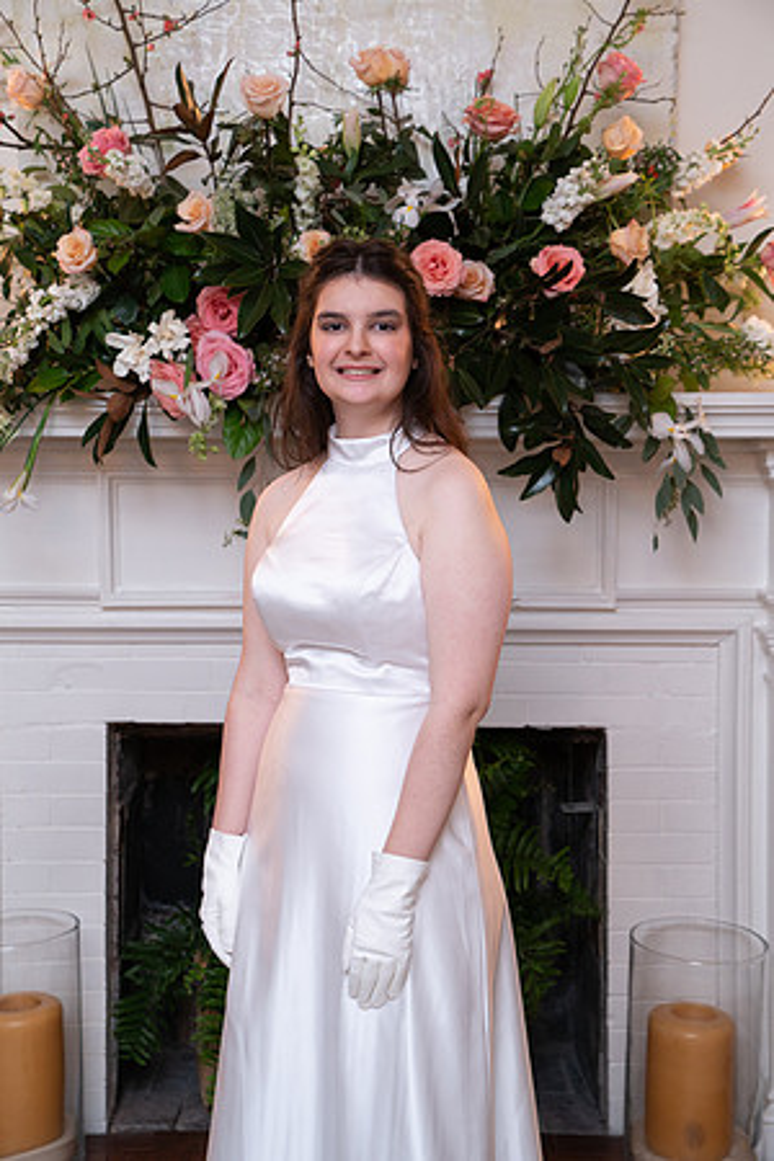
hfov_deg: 23.4
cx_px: 387
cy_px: 580
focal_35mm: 58
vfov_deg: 34.5
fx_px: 1870
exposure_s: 1/80
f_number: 4.5
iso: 800
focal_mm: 58
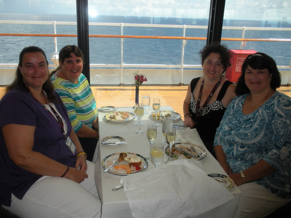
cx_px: 146
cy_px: 109
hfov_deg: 51.4
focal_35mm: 36
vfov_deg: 39.7
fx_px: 303
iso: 64
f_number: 3.5
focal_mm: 6.3
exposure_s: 1/195
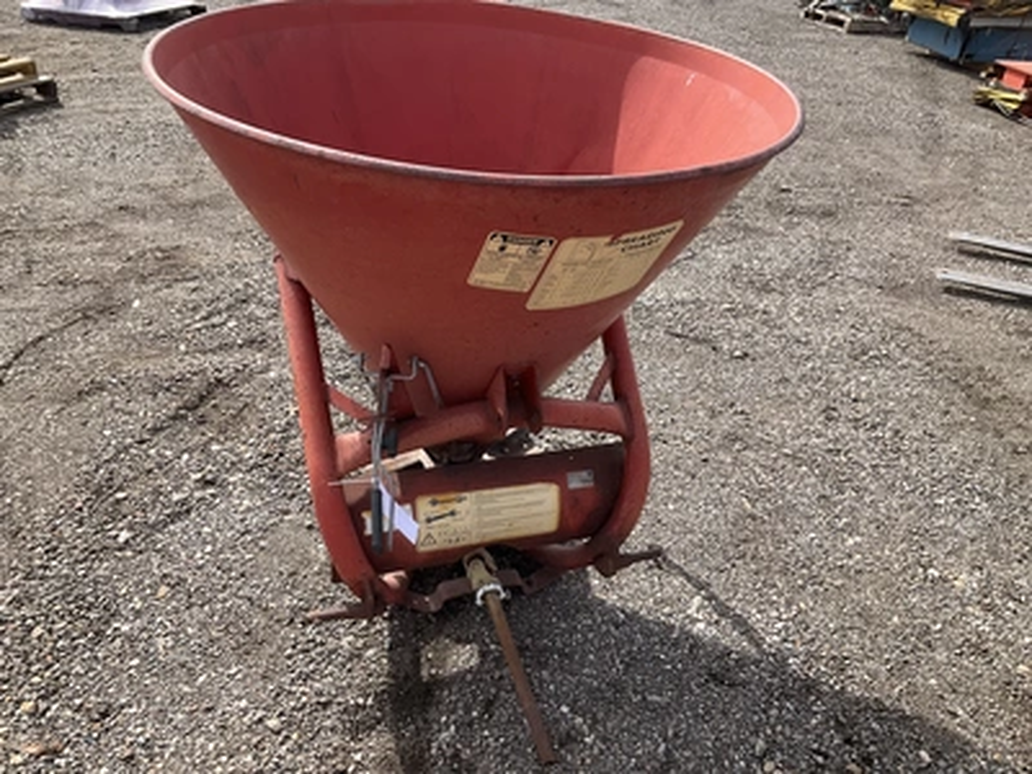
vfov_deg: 48.2
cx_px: 516
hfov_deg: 61.7
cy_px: 387
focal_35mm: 29
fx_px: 865
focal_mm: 3
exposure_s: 1/719
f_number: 1.8
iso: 25
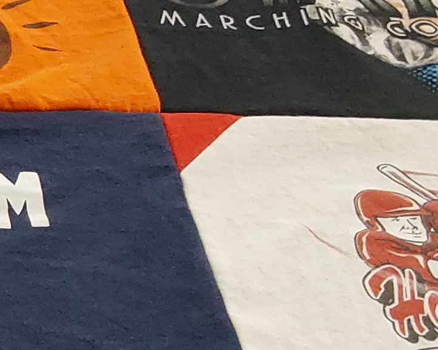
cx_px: -390
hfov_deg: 13.7
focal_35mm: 123
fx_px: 1594
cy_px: 266
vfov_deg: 12.5
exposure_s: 1/60
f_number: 1.9
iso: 125
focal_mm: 2.91
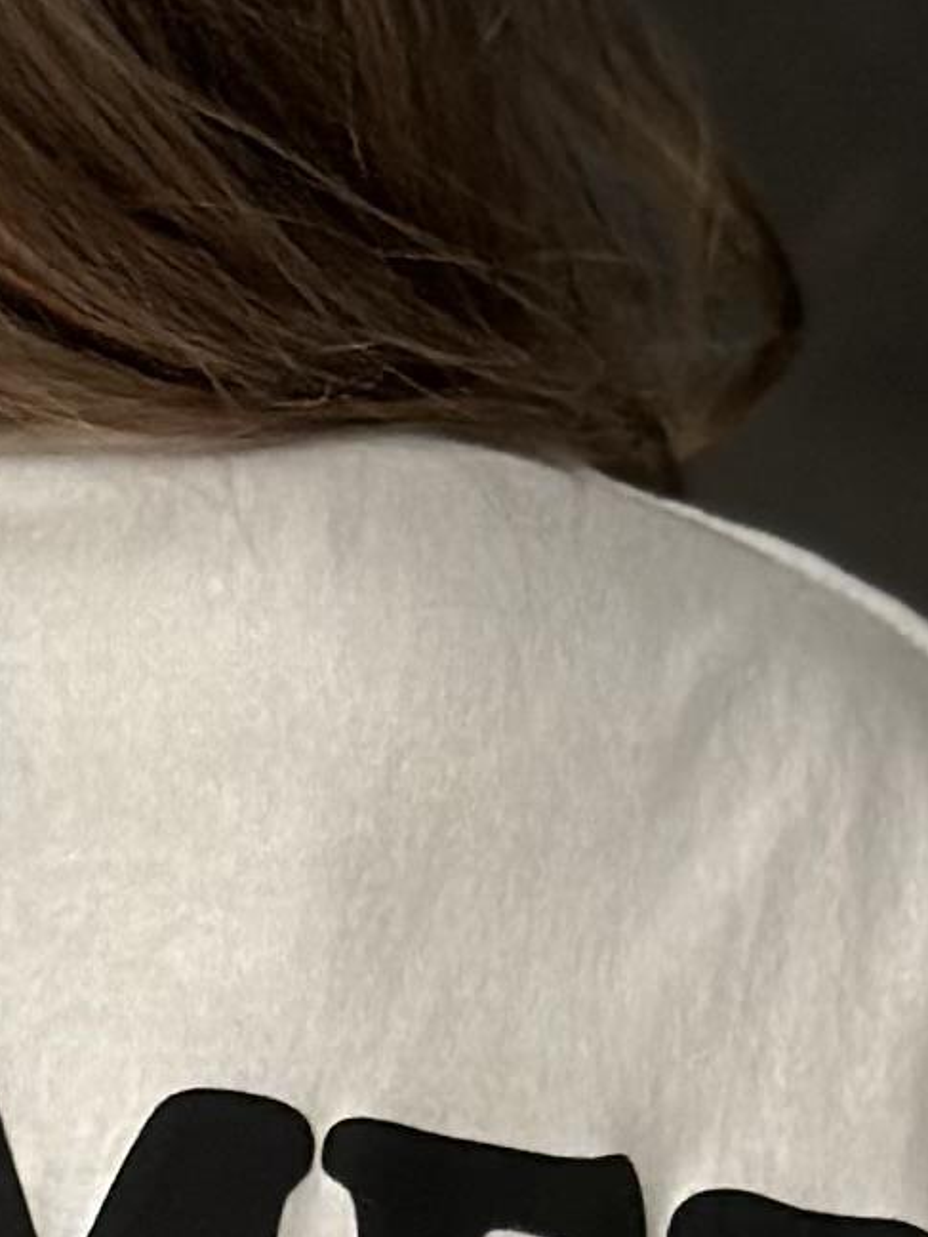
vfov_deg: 6.3
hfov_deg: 5.0
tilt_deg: -3.0
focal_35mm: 298
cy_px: 3074
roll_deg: +0.7
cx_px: -394
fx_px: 10648
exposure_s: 1/60
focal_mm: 6.86
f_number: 1.78
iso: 125
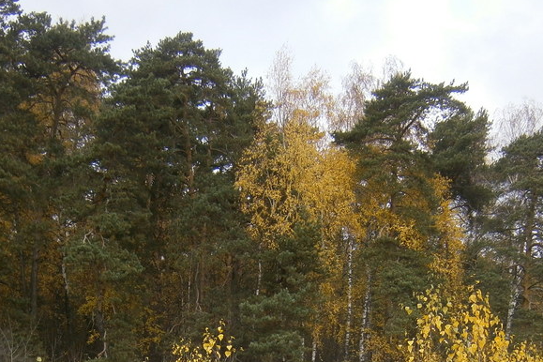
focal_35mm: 56
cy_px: 411
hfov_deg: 35.6
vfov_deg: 22.6
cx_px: 259
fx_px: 845
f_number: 2.8
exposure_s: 1/200
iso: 80
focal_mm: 4.7
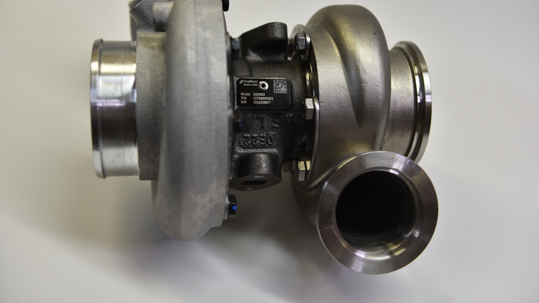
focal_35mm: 48
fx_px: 686
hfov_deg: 42.9
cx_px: 269
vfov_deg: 24.9
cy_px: 120
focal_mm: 45
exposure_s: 1/50
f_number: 3.2
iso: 100
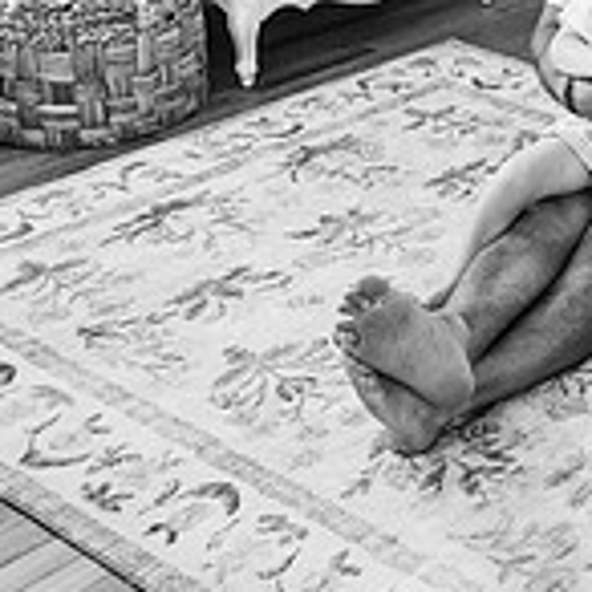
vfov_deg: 20.4
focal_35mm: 81
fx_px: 1567
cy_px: -63
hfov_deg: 18.9
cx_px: 876
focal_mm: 24
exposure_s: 1/200
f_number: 2.8
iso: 2000
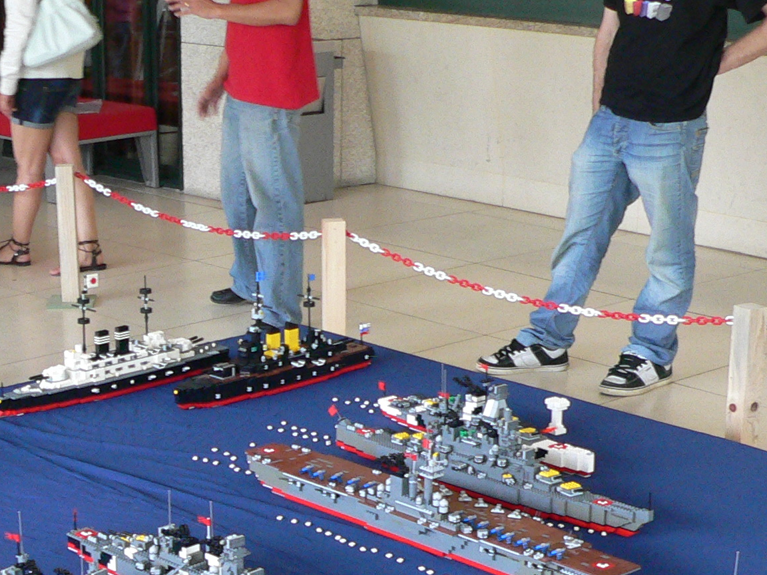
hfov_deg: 24.4
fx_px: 1773
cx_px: 312
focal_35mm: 80
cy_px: 612
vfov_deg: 17.9
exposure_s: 1/50
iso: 200
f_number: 2.8
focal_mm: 6
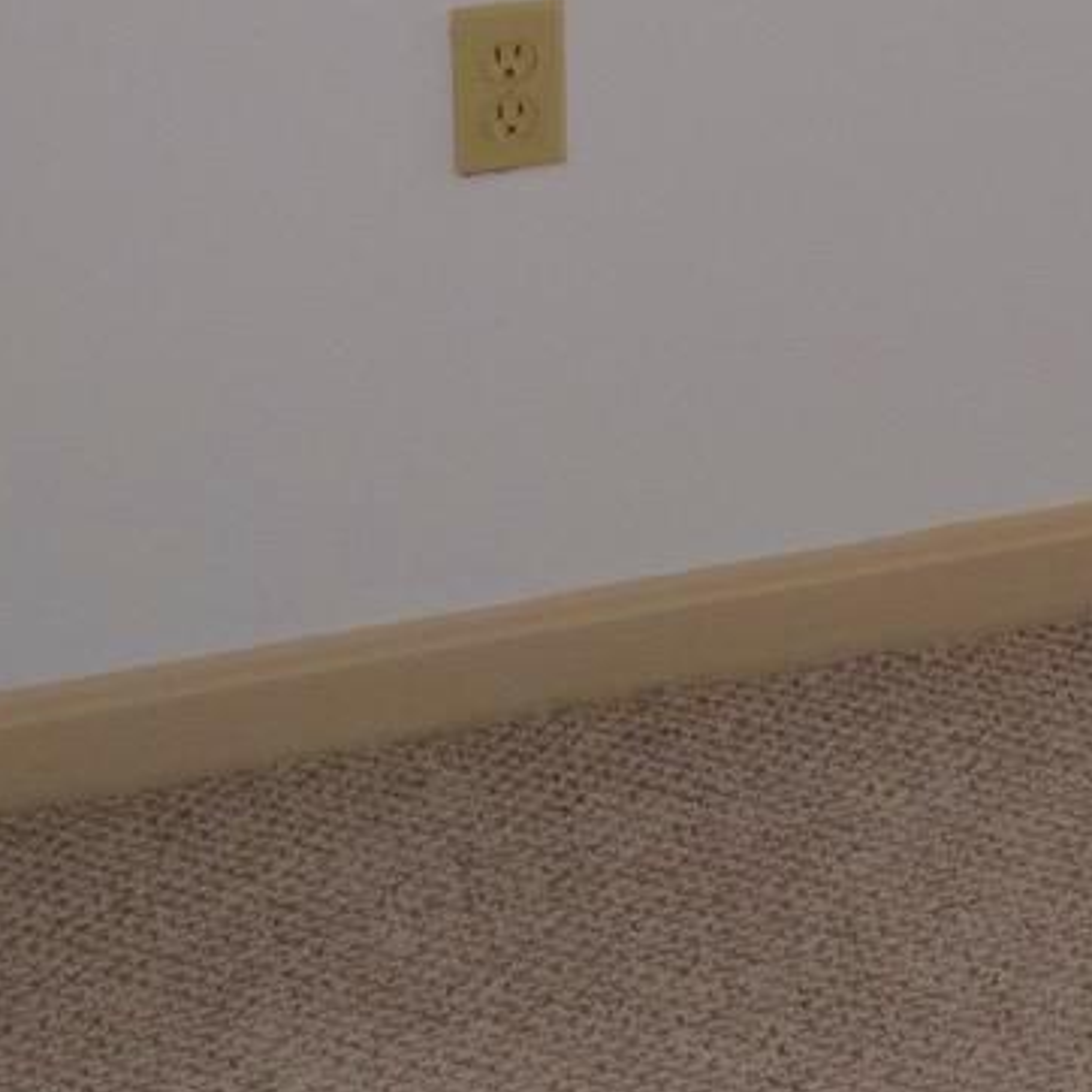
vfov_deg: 9.6
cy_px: -937
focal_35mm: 173
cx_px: 2039
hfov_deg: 9.6
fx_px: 6174
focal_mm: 24
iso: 400
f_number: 4
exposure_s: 1/100
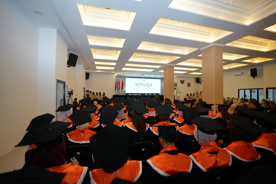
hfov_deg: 96.7
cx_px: 138
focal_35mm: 16
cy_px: 92
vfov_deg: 73.7
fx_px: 123
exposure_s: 1/100
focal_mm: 16
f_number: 2.8
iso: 200
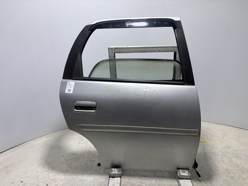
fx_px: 186
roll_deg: +1.8
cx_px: 124
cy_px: 93
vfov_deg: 53.1
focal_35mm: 26
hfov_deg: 67.3
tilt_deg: -17.8
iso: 50
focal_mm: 5.96
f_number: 1.6
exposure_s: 1/269
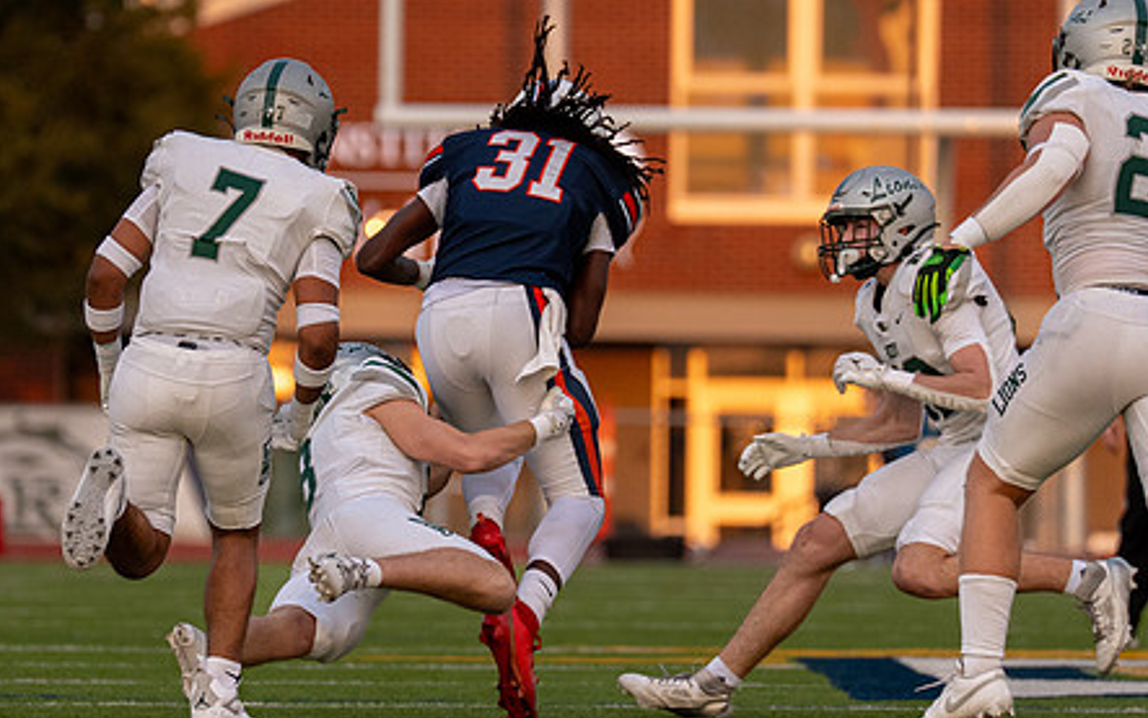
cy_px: 300
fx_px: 17429
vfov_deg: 2.4
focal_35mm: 557
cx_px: 397
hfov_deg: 3.8
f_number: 2.8
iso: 800
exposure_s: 1/2500
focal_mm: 200
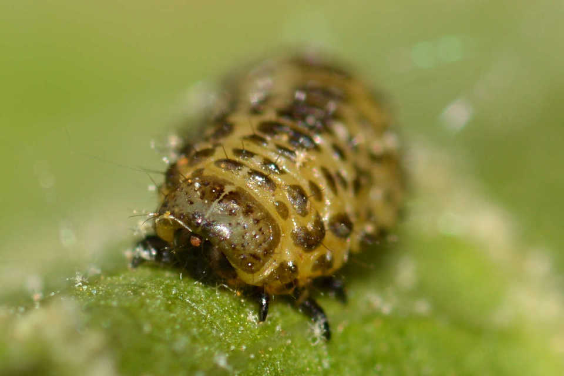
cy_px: 188
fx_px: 2350
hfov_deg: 13.7
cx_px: 282
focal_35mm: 150
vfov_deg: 9.1
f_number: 20
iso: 100
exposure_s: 1/200
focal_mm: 100
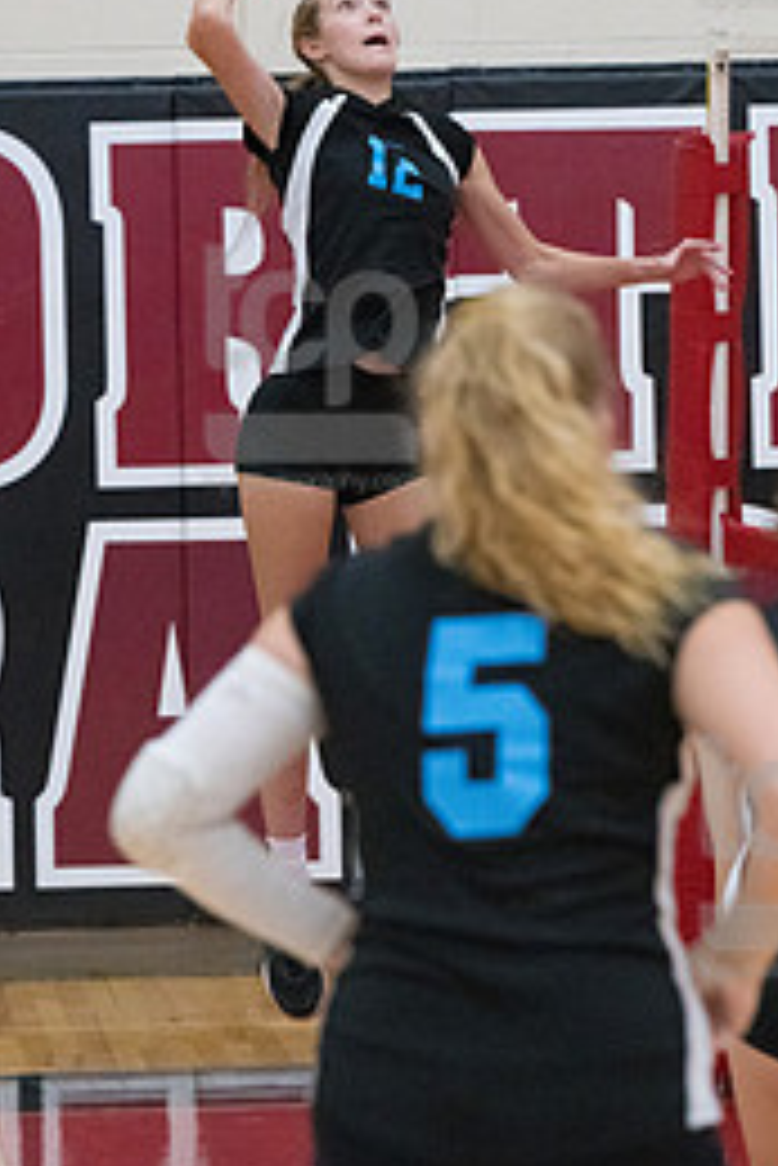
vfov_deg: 9.1
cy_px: 369
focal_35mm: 226
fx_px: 7316
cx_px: 310
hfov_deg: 6.1
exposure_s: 1/1000
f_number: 4.5
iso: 6400
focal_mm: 130
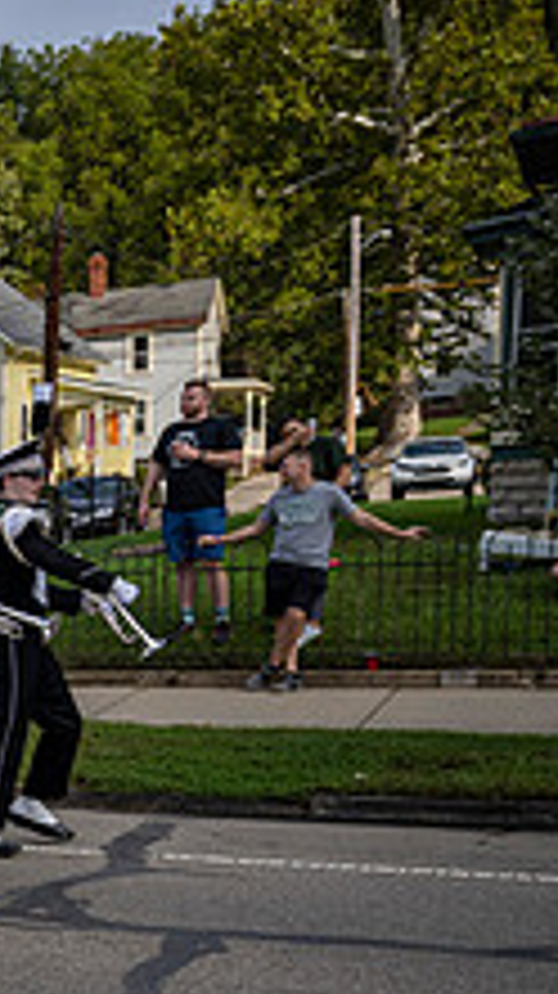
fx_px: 1739
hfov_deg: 14.2
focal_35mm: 66
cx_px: -670
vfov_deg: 31.1
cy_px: 794
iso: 125
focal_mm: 24
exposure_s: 1/1600
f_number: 4
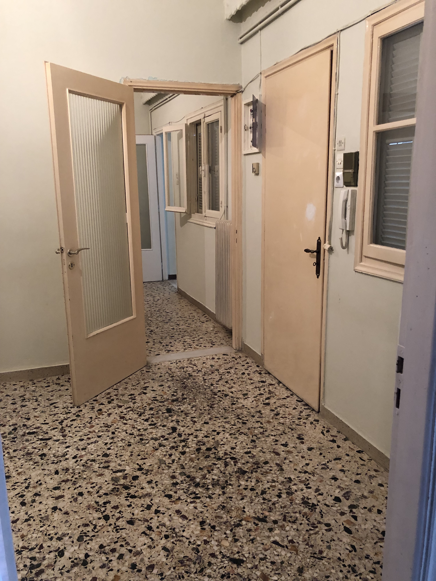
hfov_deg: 49.7
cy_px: 290
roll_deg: +0.0
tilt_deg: -11.7
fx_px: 470
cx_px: 218
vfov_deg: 63.4
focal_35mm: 28
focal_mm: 4
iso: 100
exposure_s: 1/11
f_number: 1.8
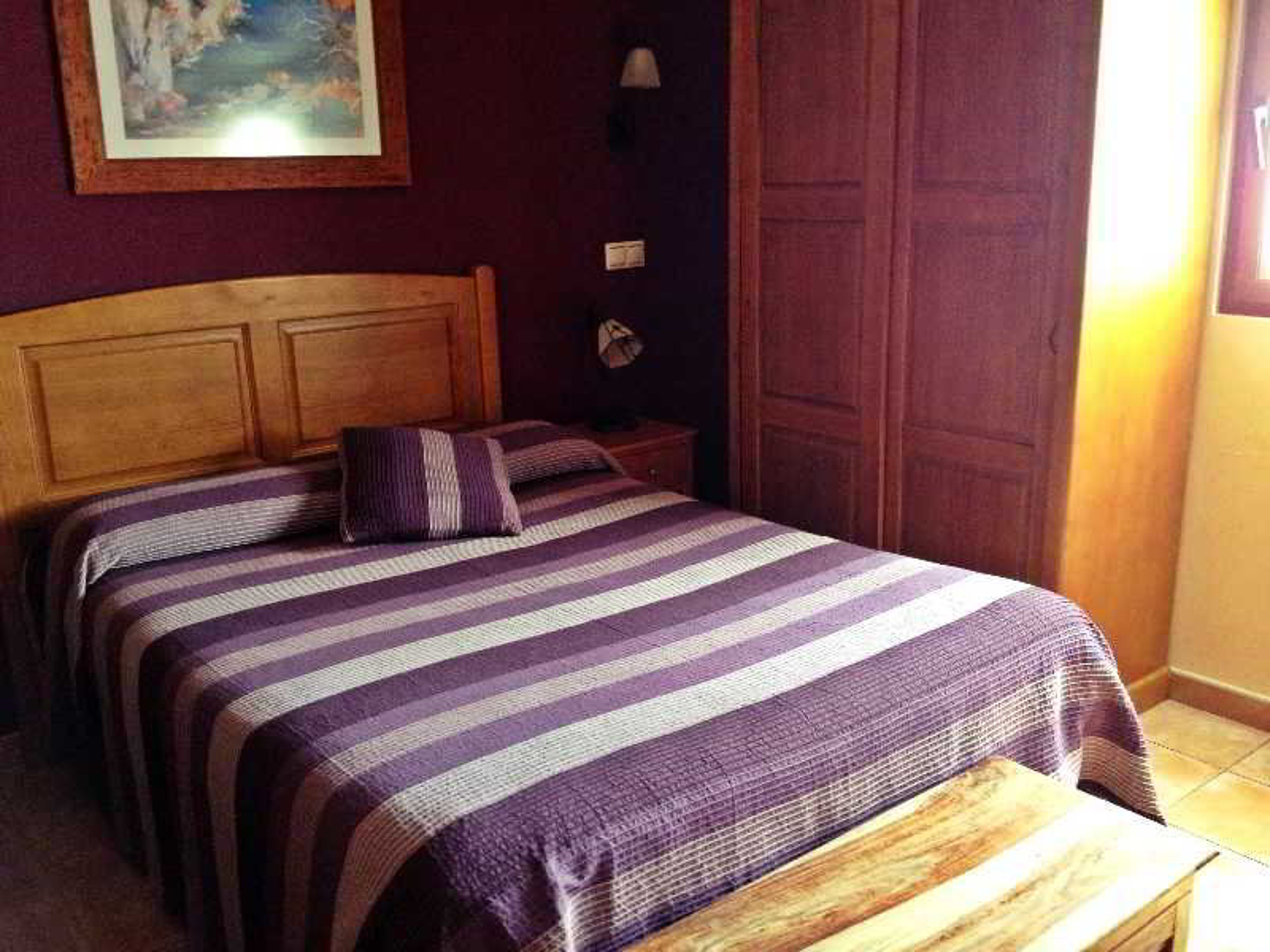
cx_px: 635
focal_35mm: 35
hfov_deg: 52.6
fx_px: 1284
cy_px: 476
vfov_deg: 40.7
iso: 160
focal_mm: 4.28
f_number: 2.4
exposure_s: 1/20
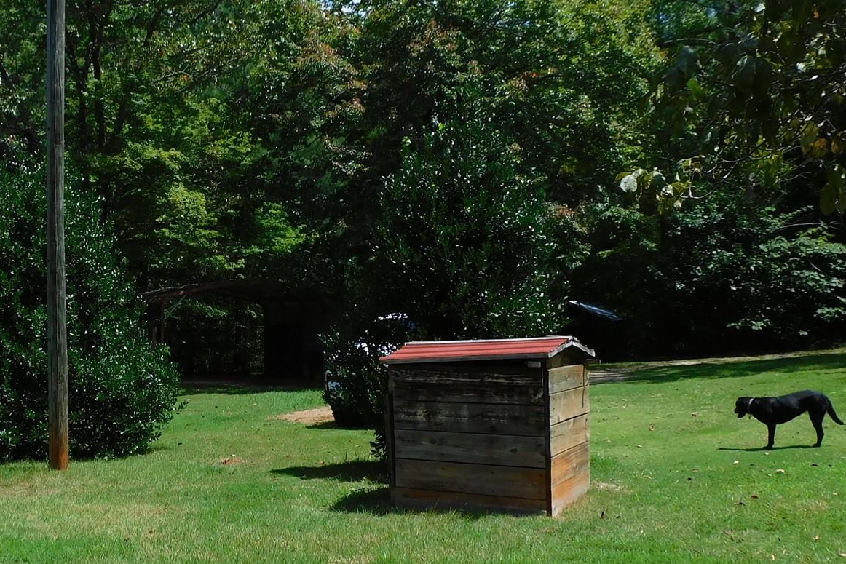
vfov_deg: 30.5
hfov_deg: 42.8
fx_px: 1034
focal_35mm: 44
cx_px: 189
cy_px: 280
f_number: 3.3
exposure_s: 1/1250
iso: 125
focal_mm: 4.3
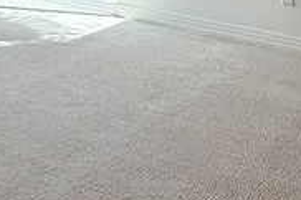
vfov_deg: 14.7
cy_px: -150
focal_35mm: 82
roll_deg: +0.0
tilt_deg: -1.0
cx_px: -8
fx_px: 685
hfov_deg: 23.6
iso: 50
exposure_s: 1/398
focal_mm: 2.22
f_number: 2.2
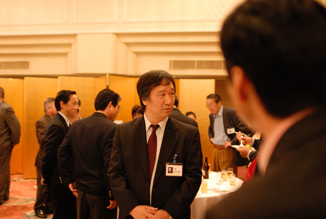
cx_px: 163
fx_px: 381
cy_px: 110
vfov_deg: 32.0
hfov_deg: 46.3
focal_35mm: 42
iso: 800
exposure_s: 1/60
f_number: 2
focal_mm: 28
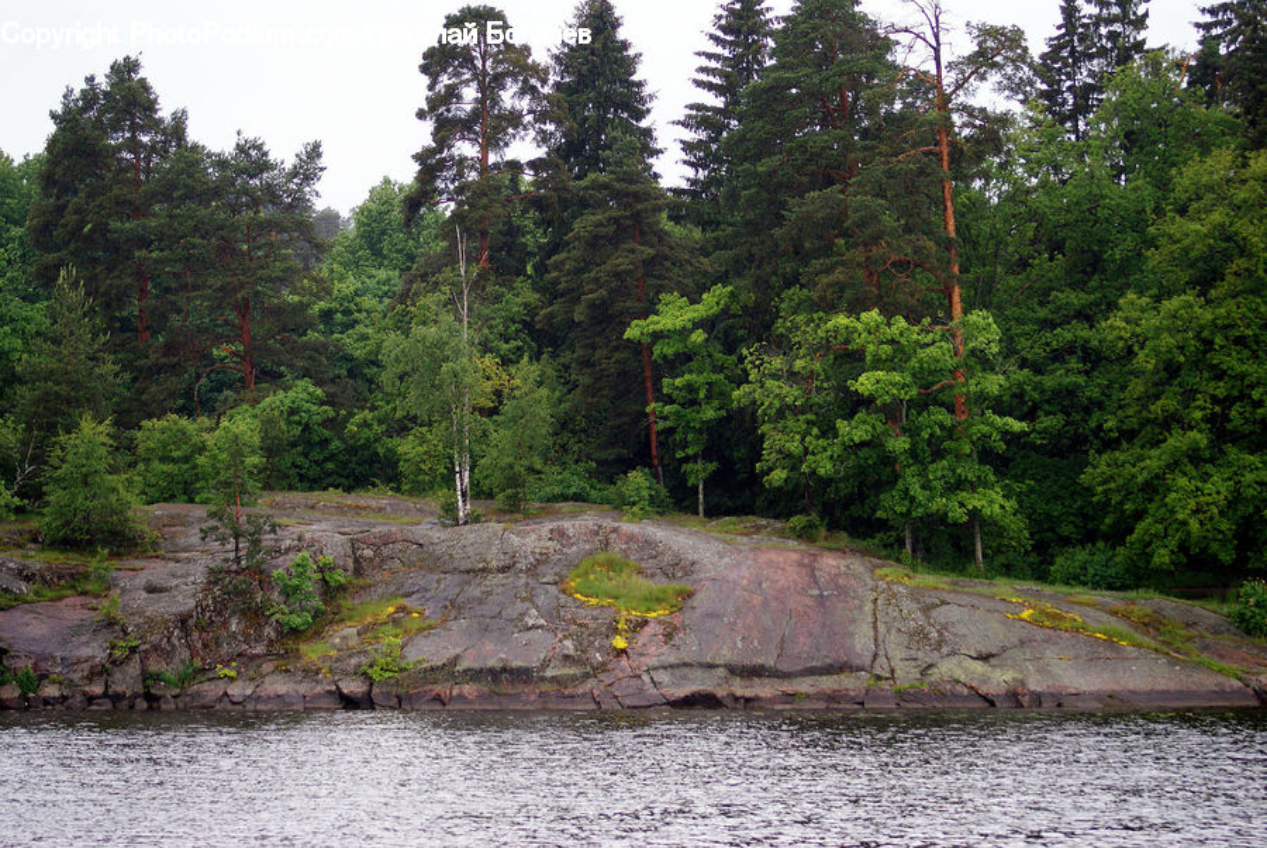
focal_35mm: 112
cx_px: 634
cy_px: 424
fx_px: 3963
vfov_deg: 12.2
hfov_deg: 18.2
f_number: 4.5
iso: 400
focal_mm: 75
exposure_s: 1/80
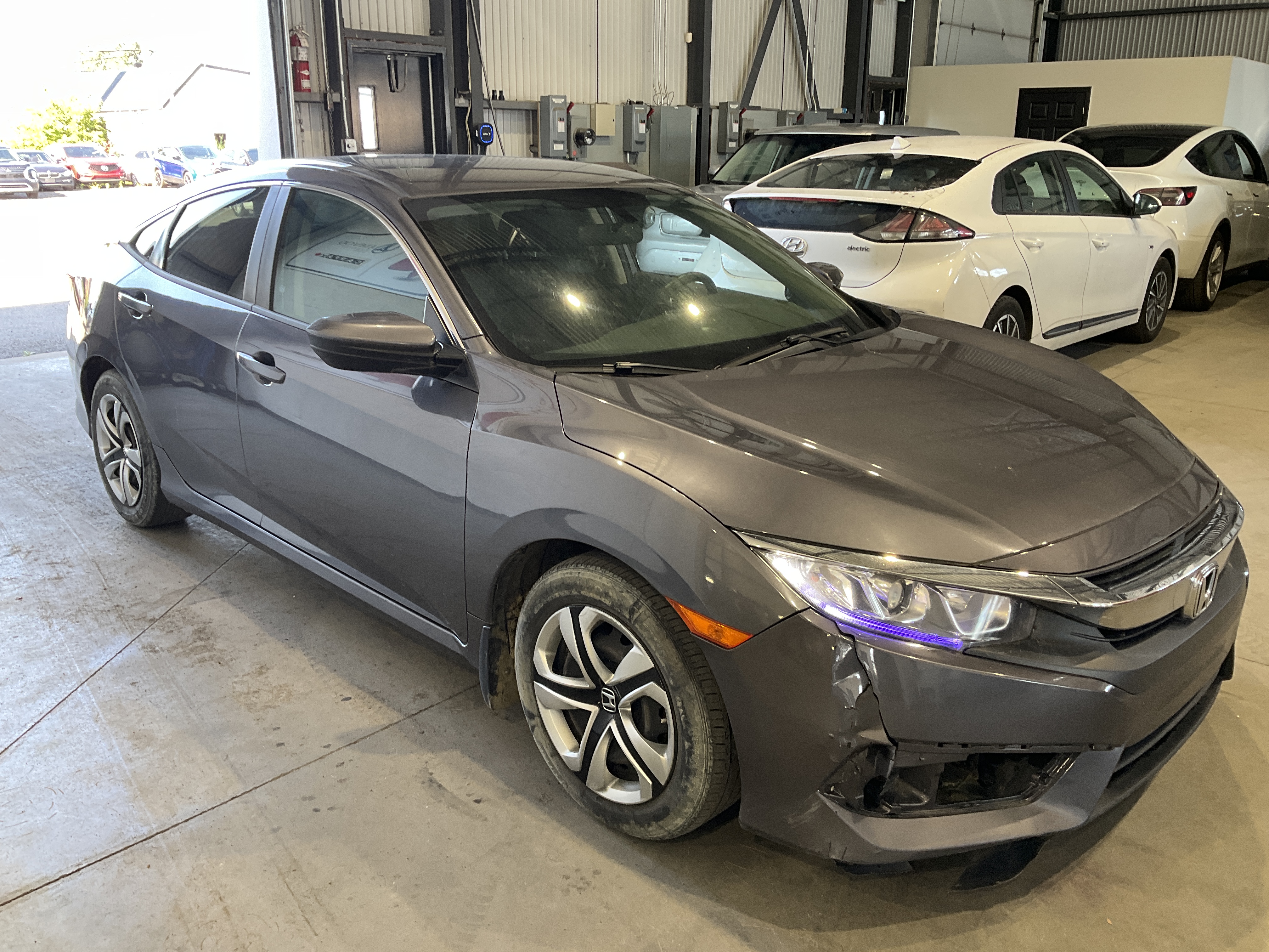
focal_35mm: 29
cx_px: 634
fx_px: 1063
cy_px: 476
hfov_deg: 61.7
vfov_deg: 48.2
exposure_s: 1/60
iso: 50
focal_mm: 3
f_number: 1.8
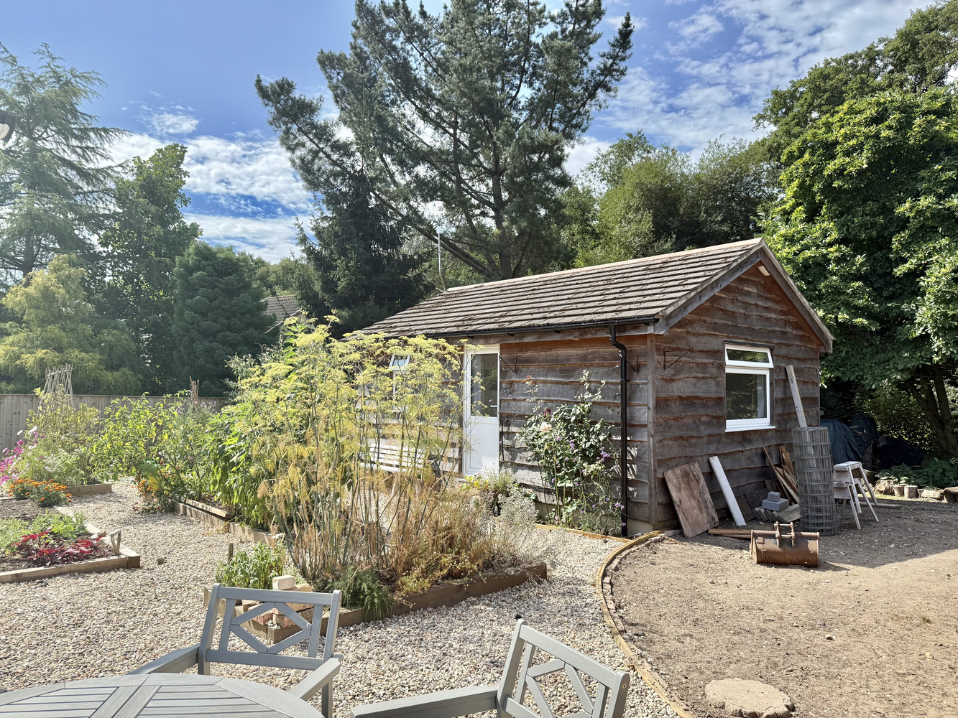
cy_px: 359
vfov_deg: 56.8
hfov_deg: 71.6
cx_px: 479
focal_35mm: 24
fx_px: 664
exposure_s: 1/2703
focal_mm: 6.76
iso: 100
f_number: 1.78
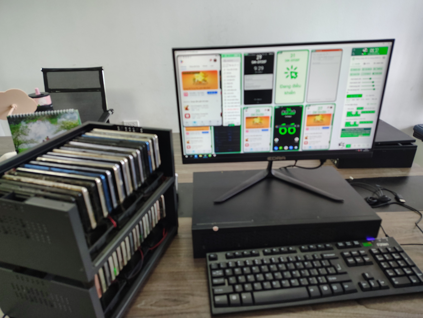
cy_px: 159
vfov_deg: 56.9
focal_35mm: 24
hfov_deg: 71.5
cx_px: 212
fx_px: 294
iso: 975
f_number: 1.8
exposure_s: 1/100
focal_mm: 5.56
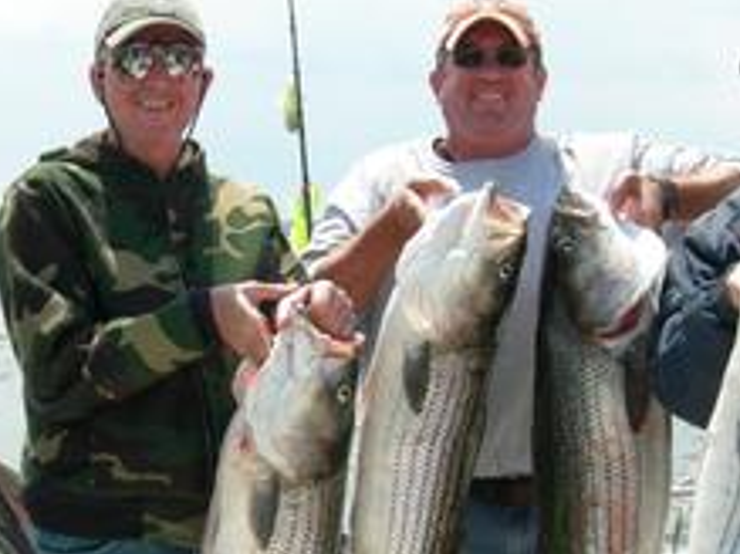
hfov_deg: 21.8
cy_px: 358
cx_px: 329
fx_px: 1923
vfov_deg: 16.4
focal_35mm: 90
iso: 64
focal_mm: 10.4
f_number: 6.2
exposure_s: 1/182
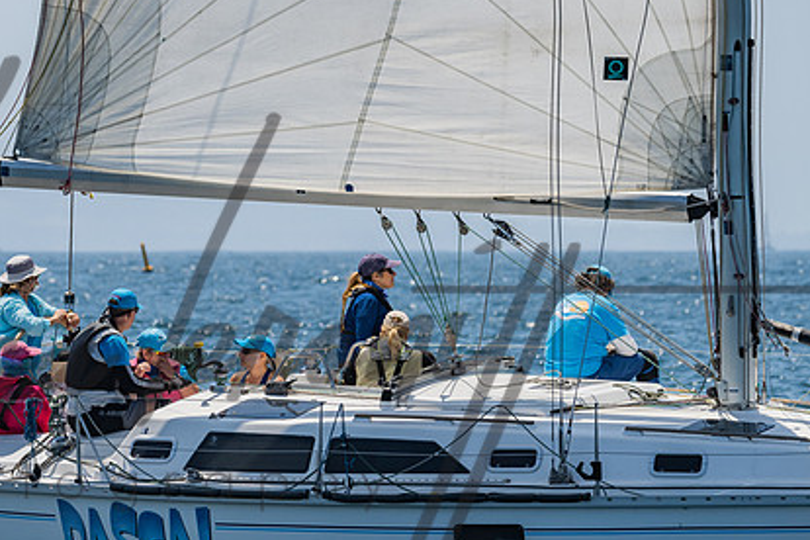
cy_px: 313
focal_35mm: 412
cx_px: 183
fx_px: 9269
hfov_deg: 5.0
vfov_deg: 3.3
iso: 250
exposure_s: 1/2000
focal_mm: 220
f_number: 6.3
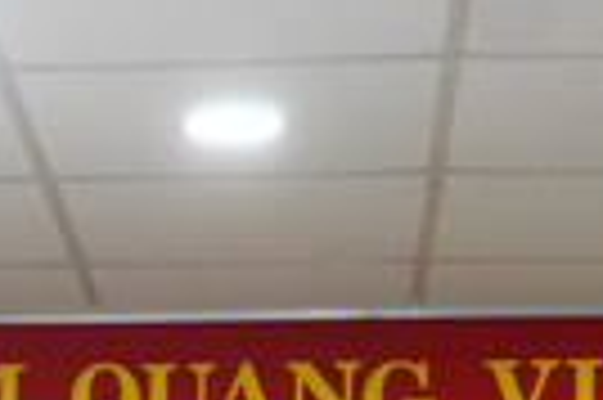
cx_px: 4
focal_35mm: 148
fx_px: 2476
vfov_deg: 8.7
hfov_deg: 13.7
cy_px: 845
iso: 1000
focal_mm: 22
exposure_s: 1/80
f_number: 4.5
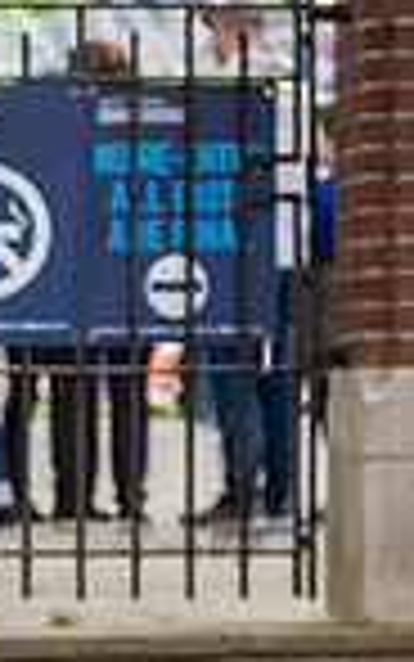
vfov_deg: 6.5
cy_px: 696
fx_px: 5789
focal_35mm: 321
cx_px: -346
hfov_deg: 4.1
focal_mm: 80
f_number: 3.5
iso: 500
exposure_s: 1/160
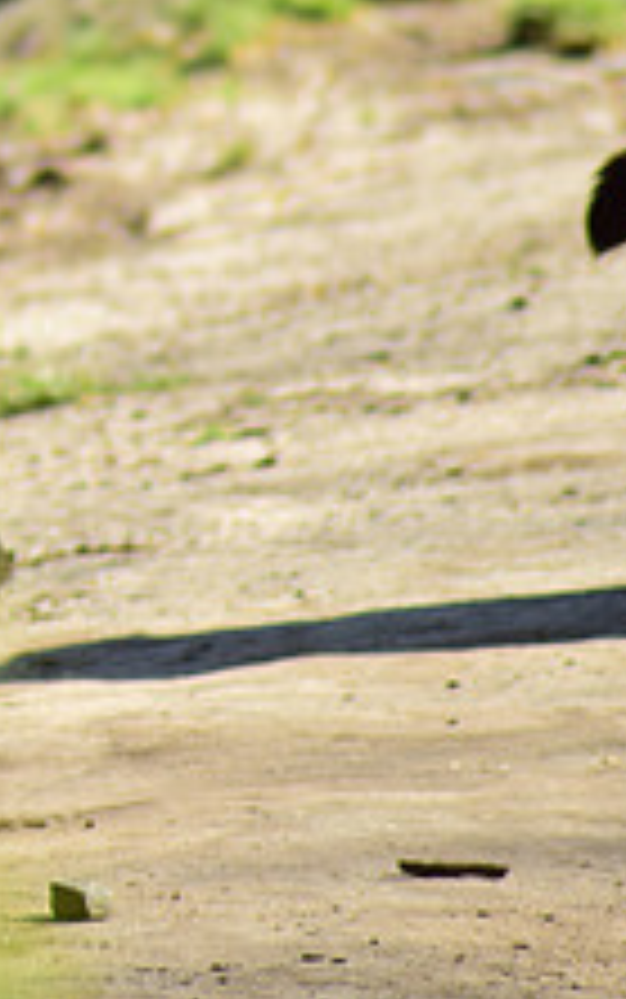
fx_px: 23908
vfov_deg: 2.4
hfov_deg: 1.5
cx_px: -558
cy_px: 137
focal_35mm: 877
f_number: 4.8
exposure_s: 1/250
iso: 100
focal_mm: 220
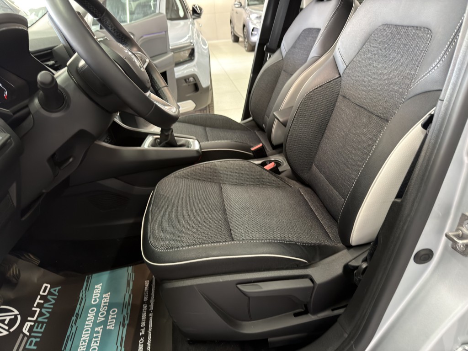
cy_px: 176
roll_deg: +4.6
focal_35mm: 24
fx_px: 324
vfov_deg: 56.8
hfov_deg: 71.6
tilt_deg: -26.9
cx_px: 234
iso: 400
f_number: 1.78
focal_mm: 6.76
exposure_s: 1/25
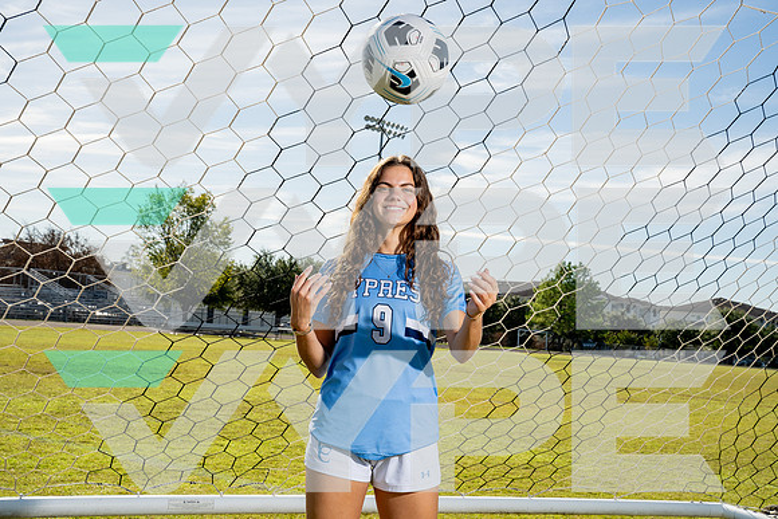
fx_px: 1081
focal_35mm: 50
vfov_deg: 27.0
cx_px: 389
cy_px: 260
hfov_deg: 39.6
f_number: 11
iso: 200
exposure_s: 1/250
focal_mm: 50
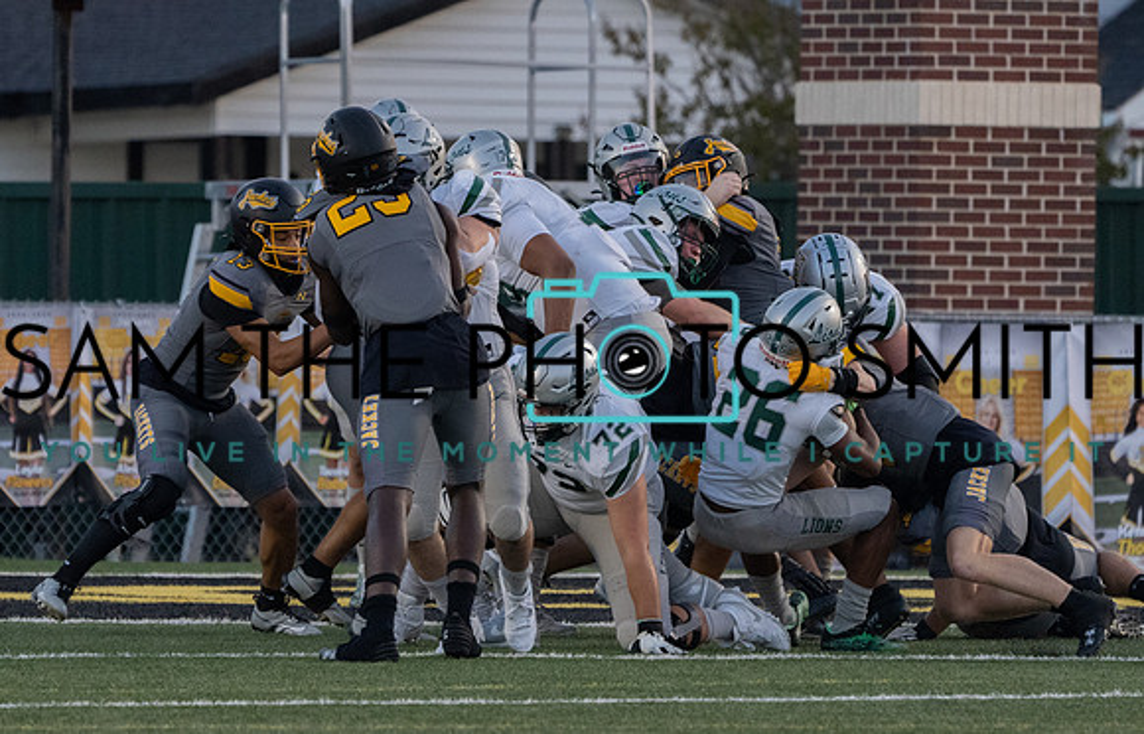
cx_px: 502
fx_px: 16140
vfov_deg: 2.6
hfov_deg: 4.1
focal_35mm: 514
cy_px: 394
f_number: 5.6
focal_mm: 312
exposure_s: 1/1000
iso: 4000
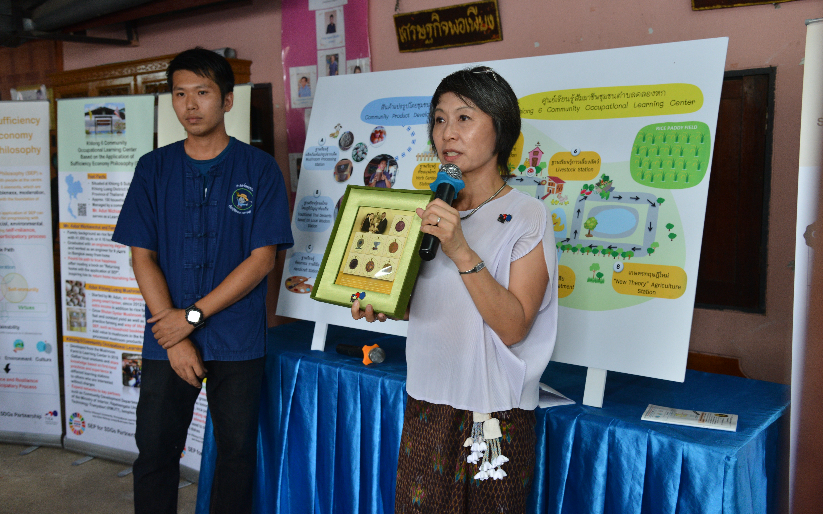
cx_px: 415
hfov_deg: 55.3
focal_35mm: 35
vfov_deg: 36.3
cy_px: 243
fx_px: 785
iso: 1250
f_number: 6.3
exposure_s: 1/80
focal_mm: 34
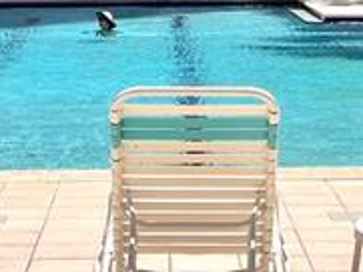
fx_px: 1543
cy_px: -388
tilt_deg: +9.8
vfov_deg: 9.1
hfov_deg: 13.4
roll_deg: -0.4
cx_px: 269
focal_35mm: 147
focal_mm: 5.7
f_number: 1.5
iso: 50
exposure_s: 1/5076
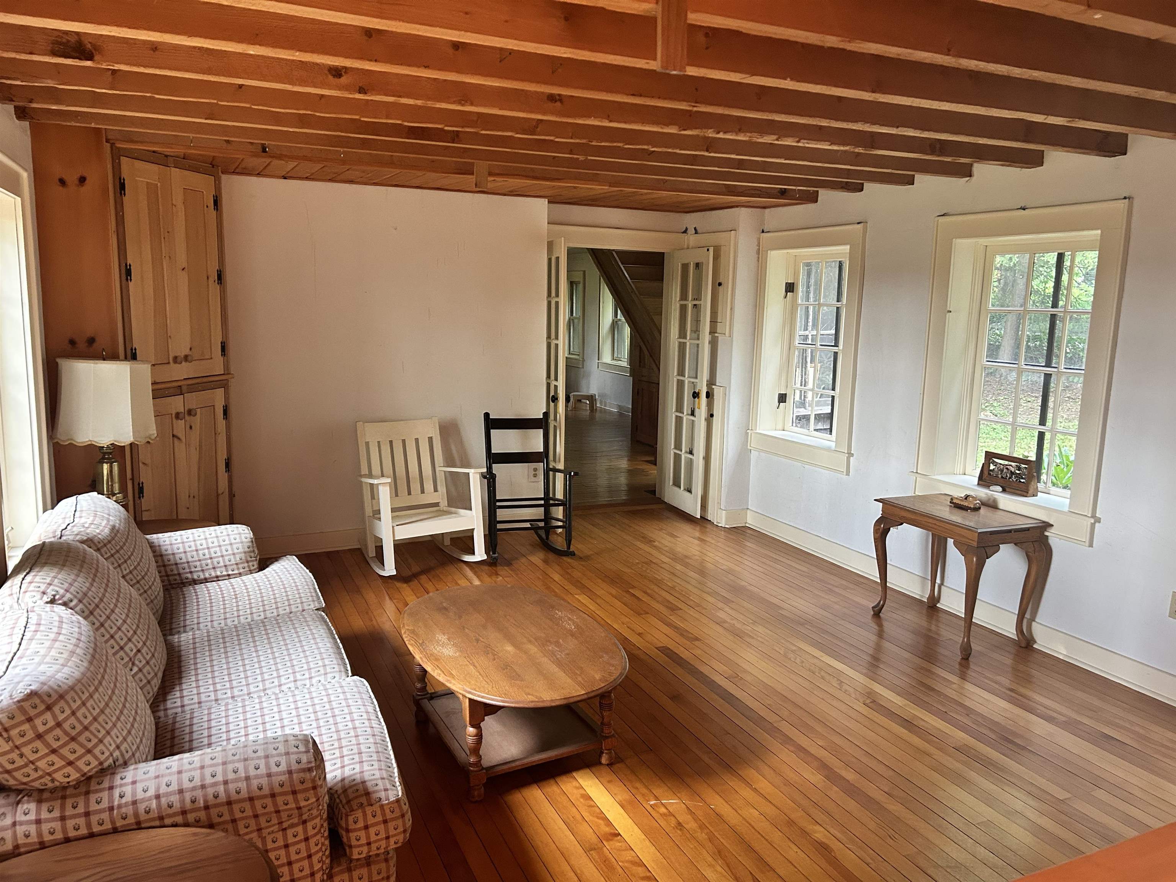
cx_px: 588
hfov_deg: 67.3
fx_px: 883
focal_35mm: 26
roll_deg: -1.0
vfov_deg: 53.1
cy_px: 441
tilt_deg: -10.5
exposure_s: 1/60
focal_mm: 5.7
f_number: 1.5
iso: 320
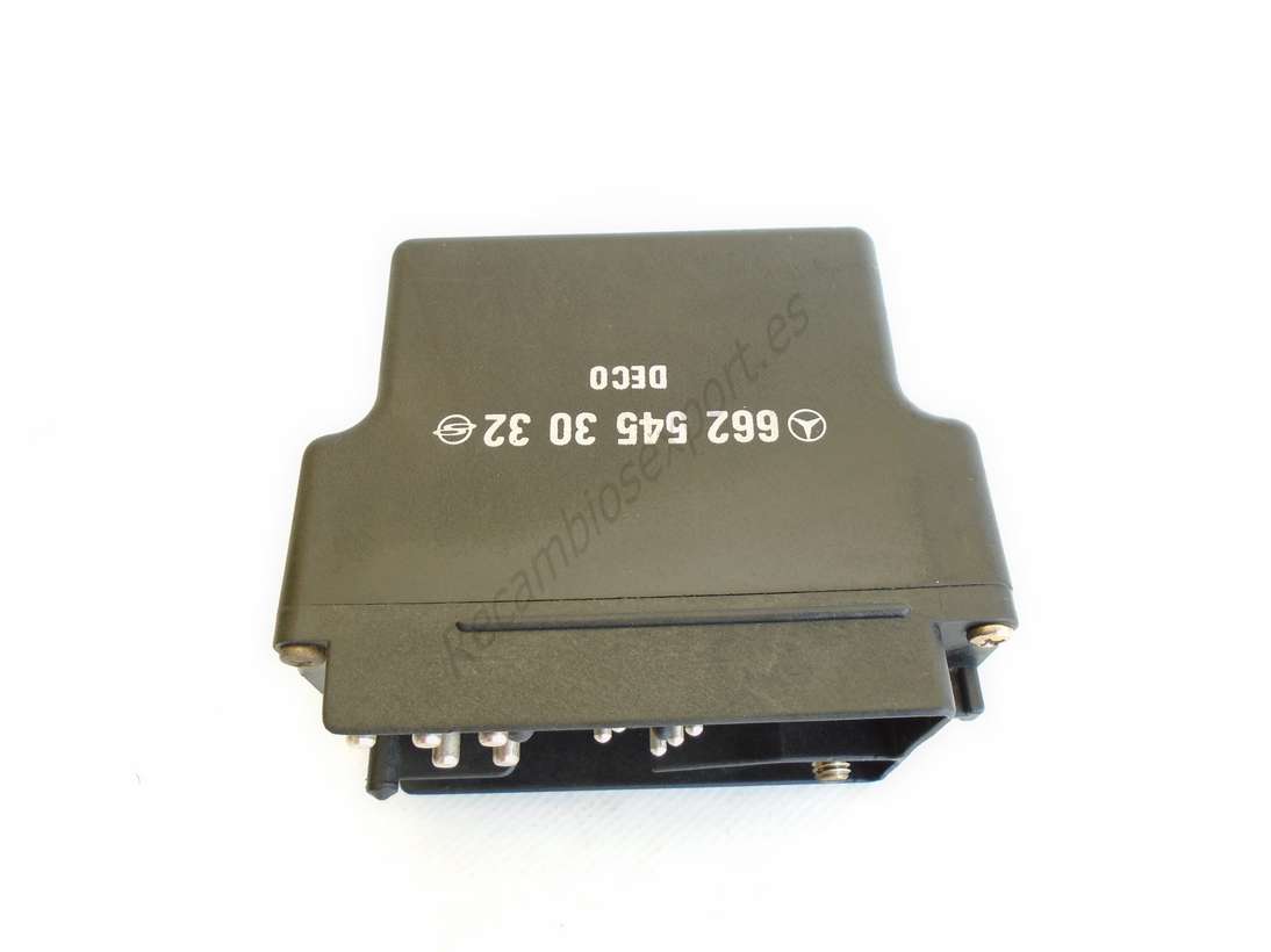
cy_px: 476
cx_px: 636
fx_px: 954
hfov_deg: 67.3
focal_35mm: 26
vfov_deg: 53.0
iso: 100
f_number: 3.2
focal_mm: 4.6
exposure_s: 1/80
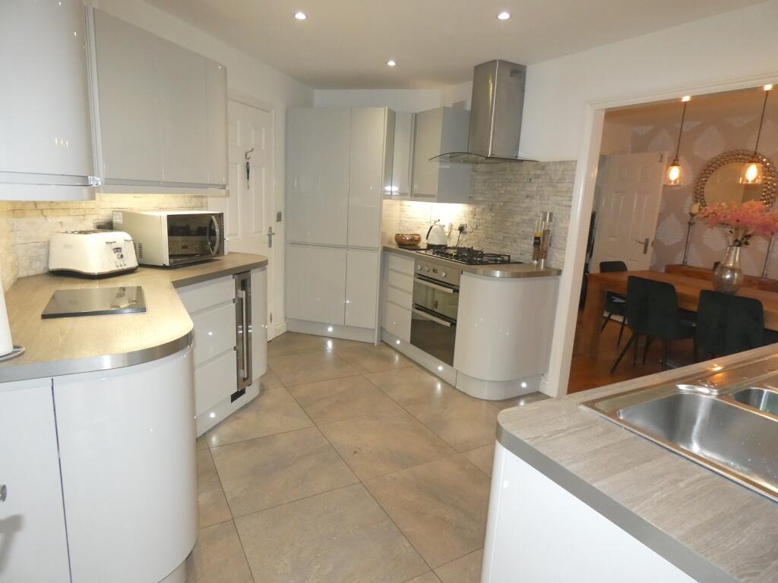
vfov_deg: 66.0
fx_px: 450
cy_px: 292
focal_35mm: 20
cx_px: 389
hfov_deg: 81.7
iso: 640
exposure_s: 1/125
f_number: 2.8
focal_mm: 3.6
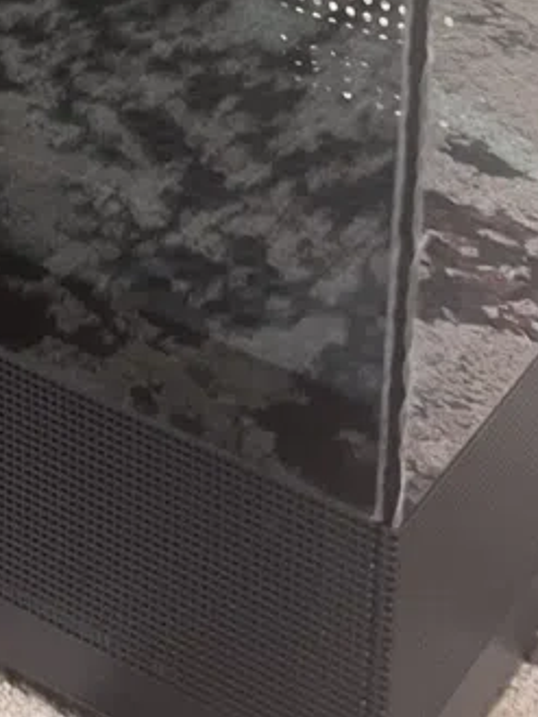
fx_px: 2237
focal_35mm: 108
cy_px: -409
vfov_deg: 16.4
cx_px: -70
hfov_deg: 13.4
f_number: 1.5
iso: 400
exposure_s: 1/50
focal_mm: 5.7
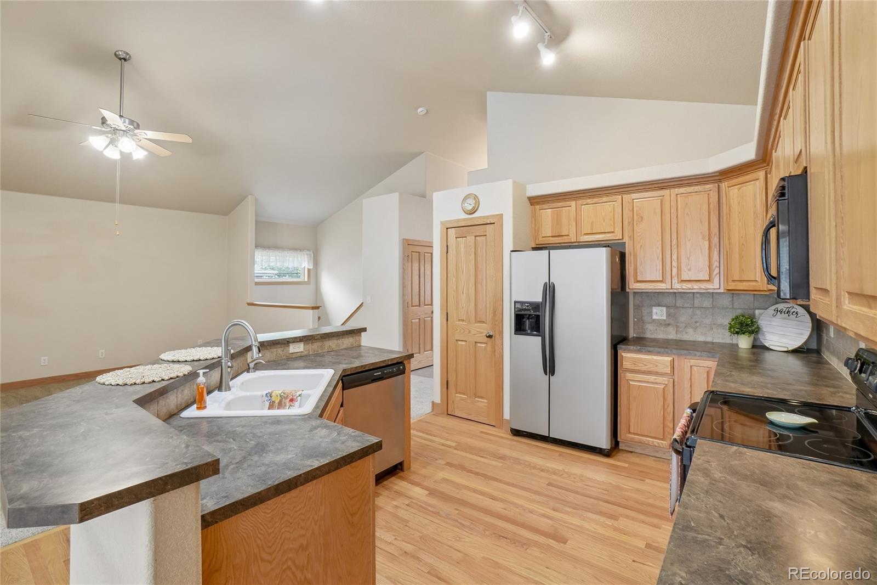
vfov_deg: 77.3
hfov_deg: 100.4
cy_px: 292
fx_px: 365
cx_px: 438
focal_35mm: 15
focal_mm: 10
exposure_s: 1/8
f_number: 8
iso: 400
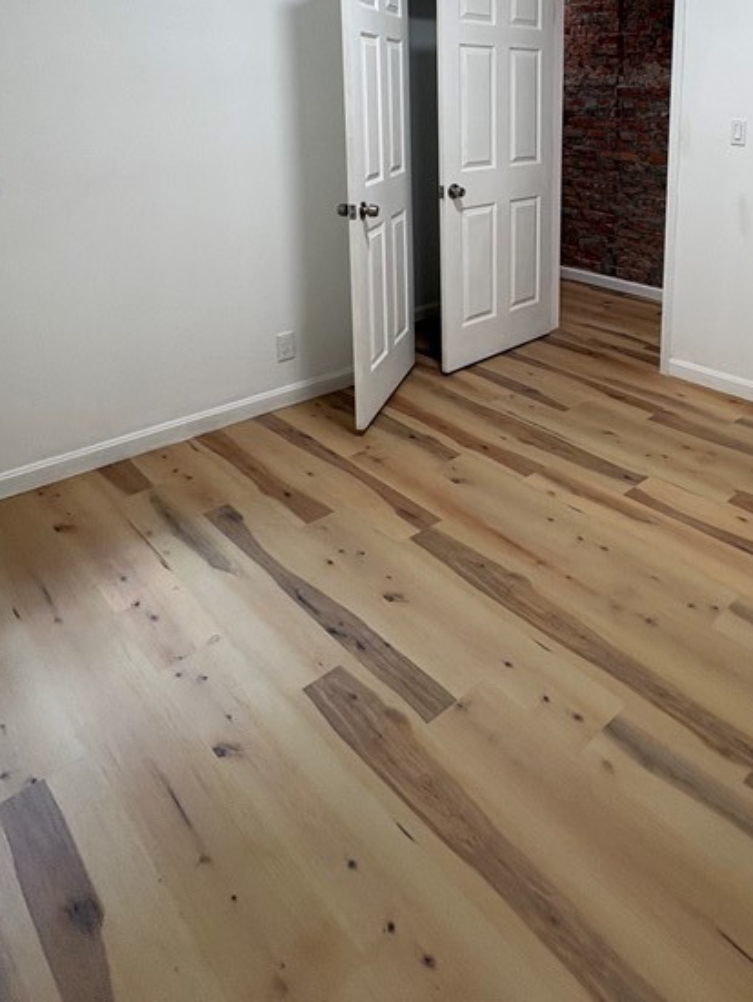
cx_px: 558
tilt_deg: -7.9
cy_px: 216
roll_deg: -0.9
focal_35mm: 26
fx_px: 753
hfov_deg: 51.0
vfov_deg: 62.2
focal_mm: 2.22
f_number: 2.2
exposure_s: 1/60
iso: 125
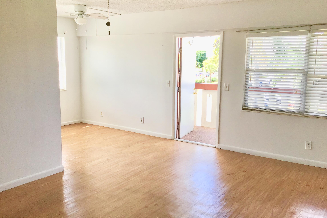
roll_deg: -0.1
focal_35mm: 33
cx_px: 165
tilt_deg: -7.7
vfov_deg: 40.0
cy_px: 104
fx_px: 300
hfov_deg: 57.2
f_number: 2.4
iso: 25
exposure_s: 1/120
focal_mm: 3.3
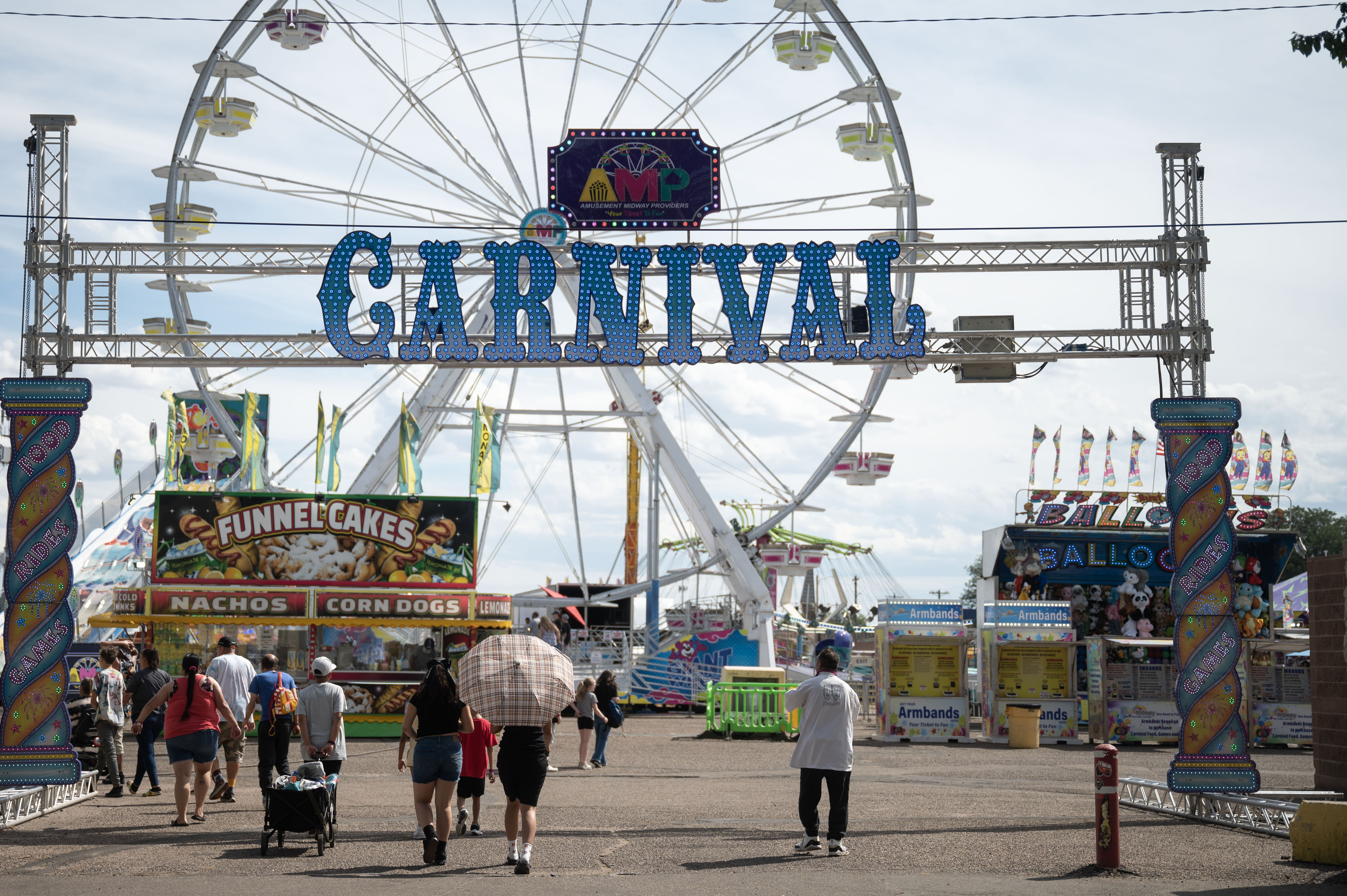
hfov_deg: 33.9
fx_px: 2206
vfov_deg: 23.0
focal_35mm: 59
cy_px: 388
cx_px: 606
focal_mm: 48
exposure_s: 1/2000
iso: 100
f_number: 2.8
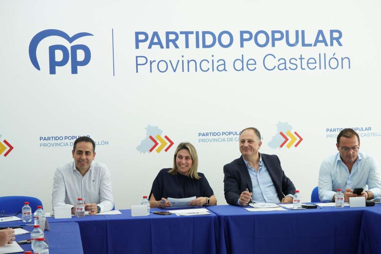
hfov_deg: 27.7
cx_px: 190
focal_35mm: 73
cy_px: 127
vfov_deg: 18.7
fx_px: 772
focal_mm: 73
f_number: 10
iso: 3200
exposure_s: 1/200
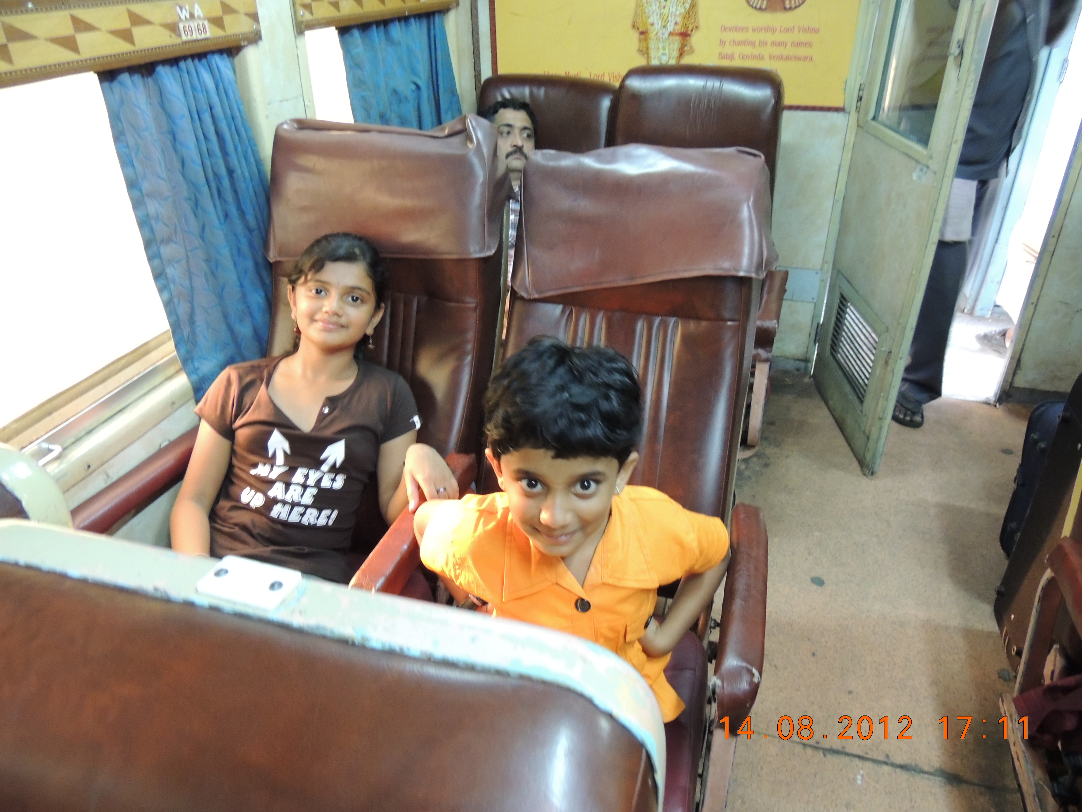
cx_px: 541
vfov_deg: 56.8
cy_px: 406
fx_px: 750
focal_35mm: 24
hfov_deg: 71.6
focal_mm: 4.3
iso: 720
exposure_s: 1/8
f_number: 3
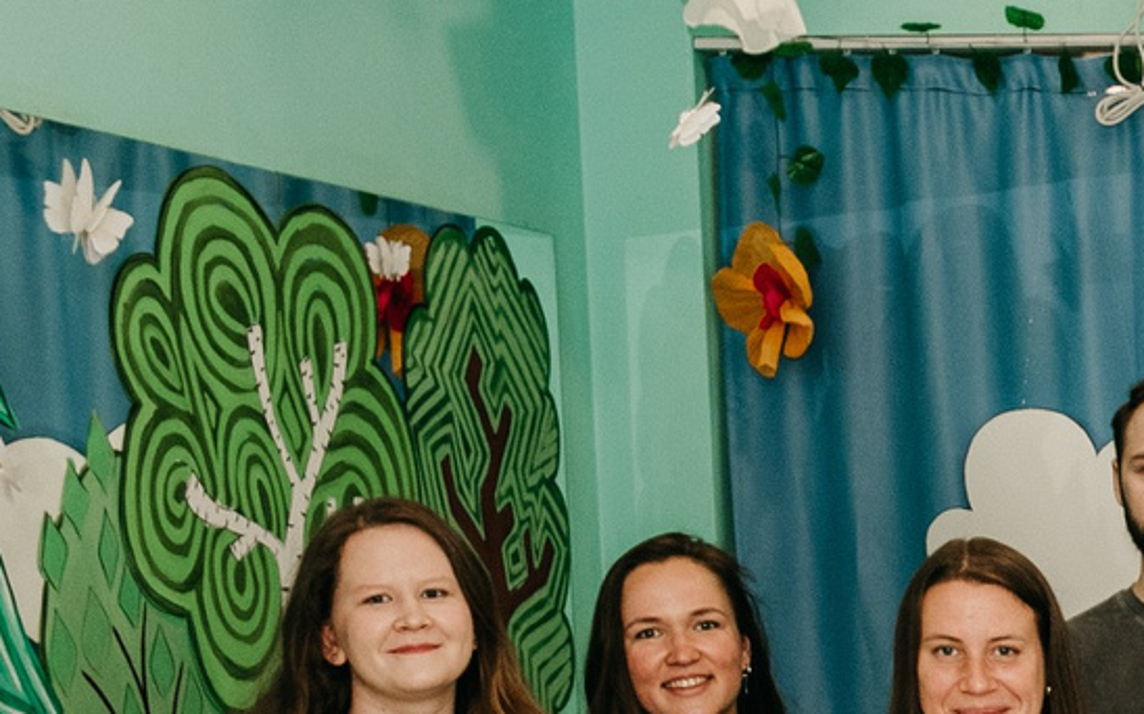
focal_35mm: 128
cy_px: 1224
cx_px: 2309
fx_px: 3989
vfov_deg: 9.8
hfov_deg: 13.8
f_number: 5
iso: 400
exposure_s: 1/160
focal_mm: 24
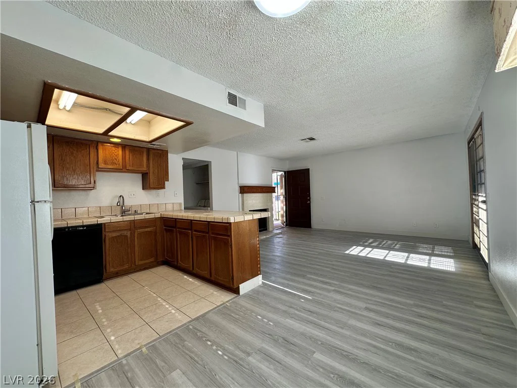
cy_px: 194
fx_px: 209
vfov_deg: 85.7
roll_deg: +1.7
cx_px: 258
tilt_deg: +0.7
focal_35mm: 14
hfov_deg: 102.1
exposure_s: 1/120
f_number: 2.2
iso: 50
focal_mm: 2.22
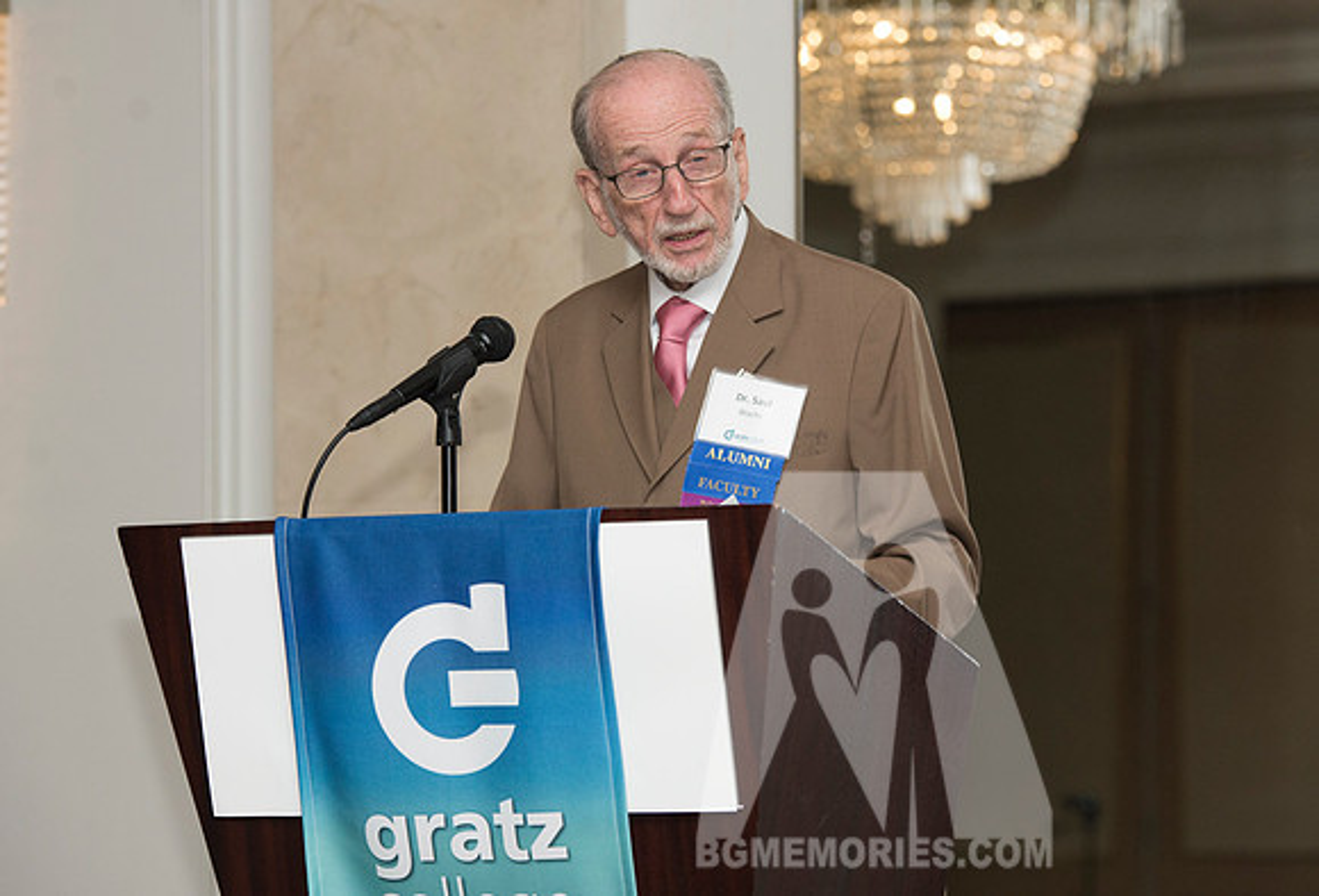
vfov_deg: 9.1
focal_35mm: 152
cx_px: 703
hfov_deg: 13.4
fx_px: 5613
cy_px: 423
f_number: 5.6
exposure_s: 1/125
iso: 1600
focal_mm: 130
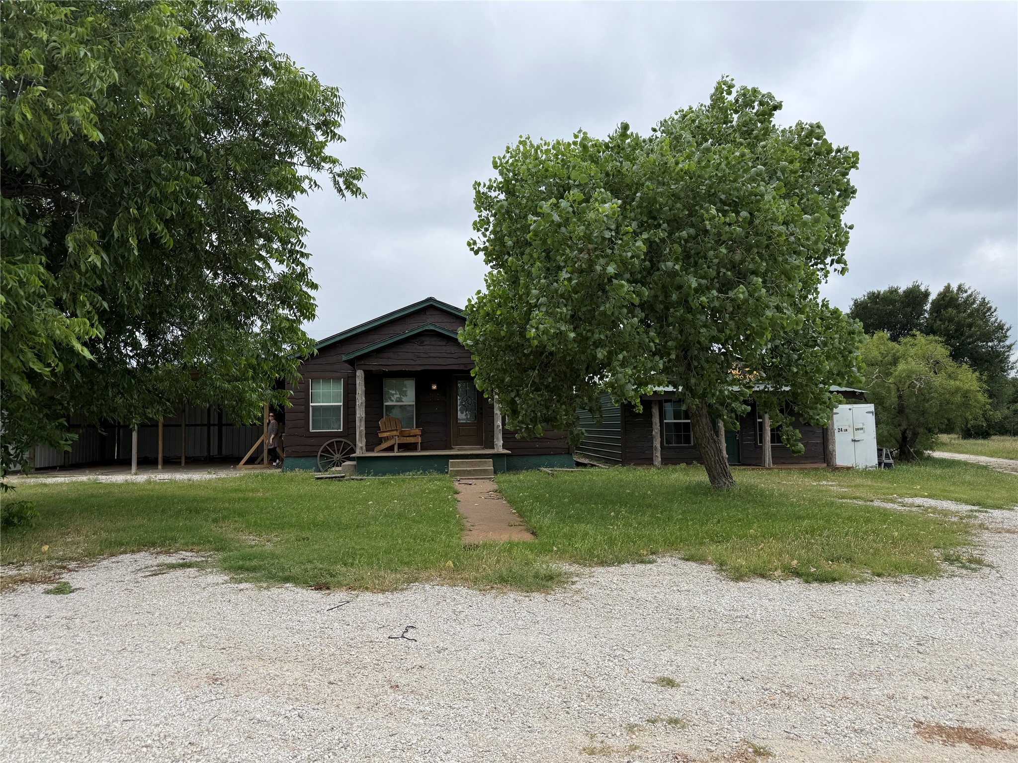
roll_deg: +1.1
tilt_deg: +6.2
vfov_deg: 56.8
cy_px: 382
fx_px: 706
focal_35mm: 24
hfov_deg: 71.6
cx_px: 509
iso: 80
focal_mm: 6.76
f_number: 1.78
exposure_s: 1/4167
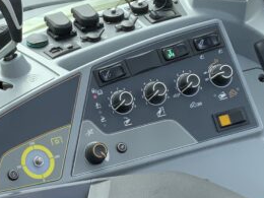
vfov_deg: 12.9
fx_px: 869
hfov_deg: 17.0
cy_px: 175
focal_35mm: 114
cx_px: 19
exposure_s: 1/397
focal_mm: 3
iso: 16
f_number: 1.8
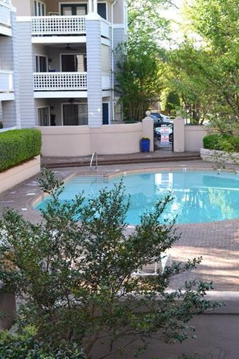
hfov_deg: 22.2
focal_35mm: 61
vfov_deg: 32.8
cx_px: 159
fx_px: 608
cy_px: 222
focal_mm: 26
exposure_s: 1/80
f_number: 8
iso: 400
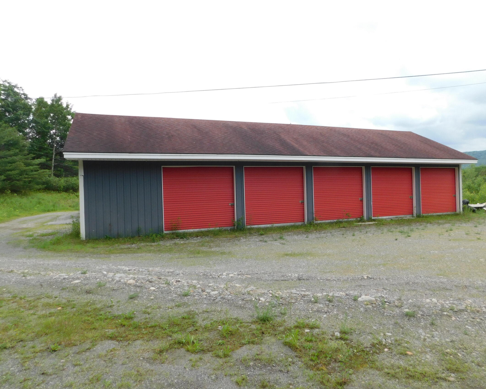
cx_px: 249
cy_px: 195
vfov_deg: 58.8
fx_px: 345
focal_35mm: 24
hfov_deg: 70.3
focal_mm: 4
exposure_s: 1/800
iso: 125
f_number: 3
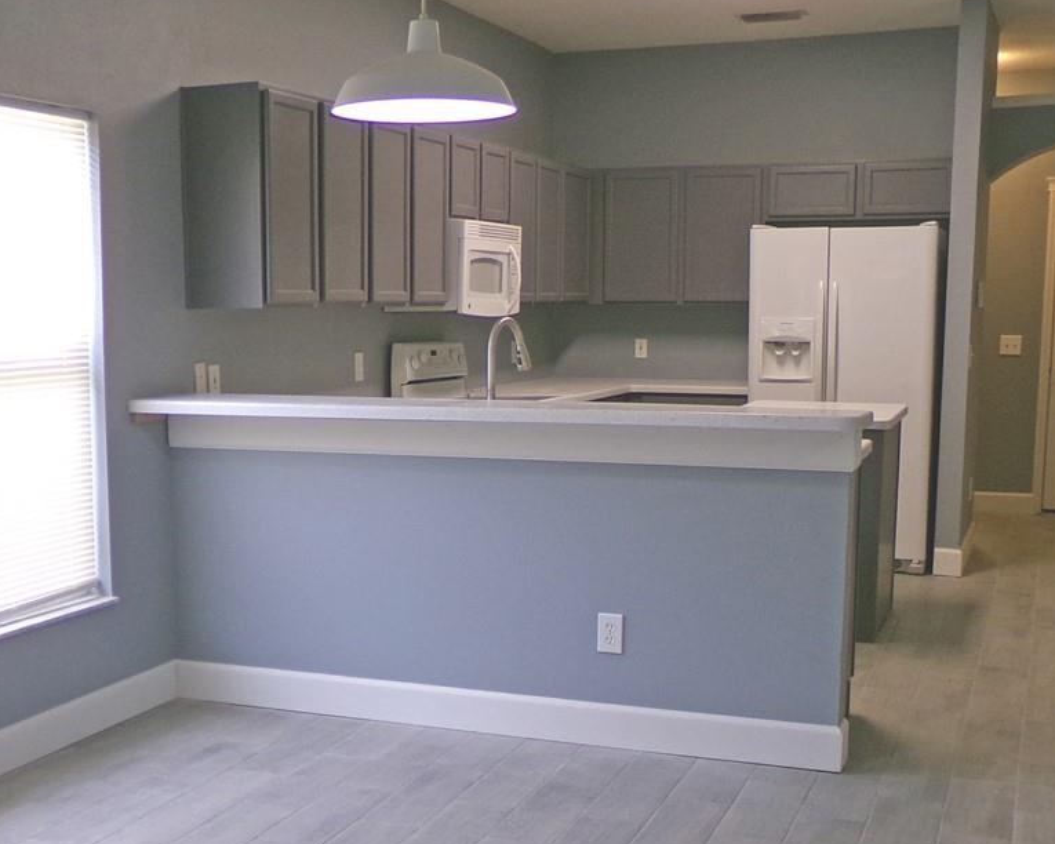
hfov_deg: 37.8
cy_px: 510
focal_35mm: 49
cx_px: 390
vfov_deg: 30.7
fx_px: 1530
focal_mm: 4.3
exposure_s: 1/34
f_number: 3.7
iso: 197
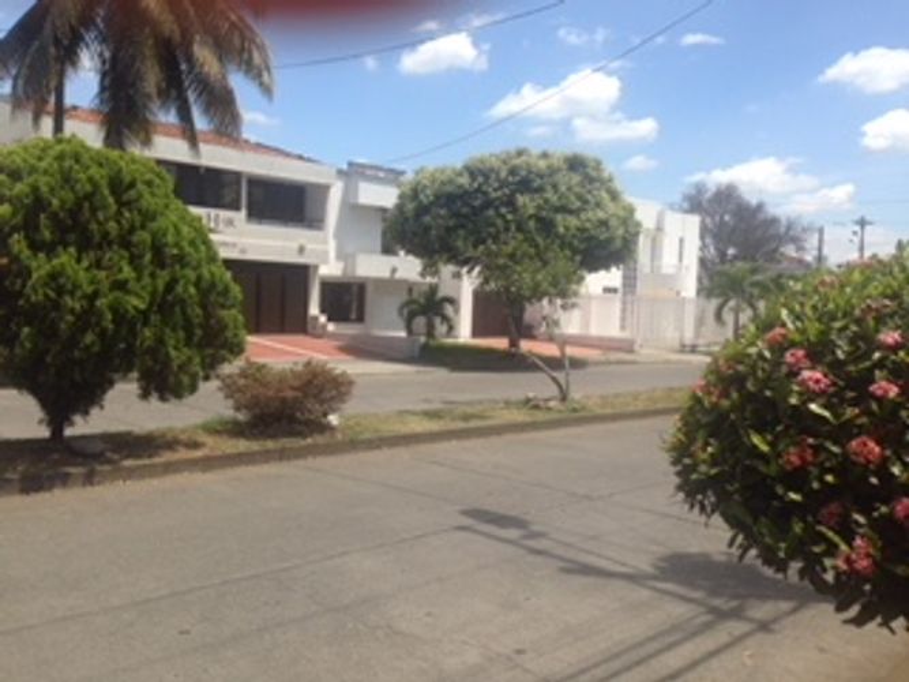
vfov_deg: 42.9
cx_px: 454
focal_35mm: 33
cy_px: 341
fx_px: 866
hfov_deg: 55.4
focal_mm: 4.12
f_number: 2.4
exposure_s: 1/1466
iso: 50
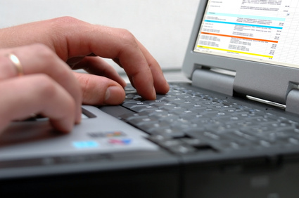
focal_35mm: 72
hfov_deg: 28.1
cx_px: 150
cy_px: 99
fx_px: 597
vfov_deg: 18.9
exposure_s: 1/60
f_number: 5.6
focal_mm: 48
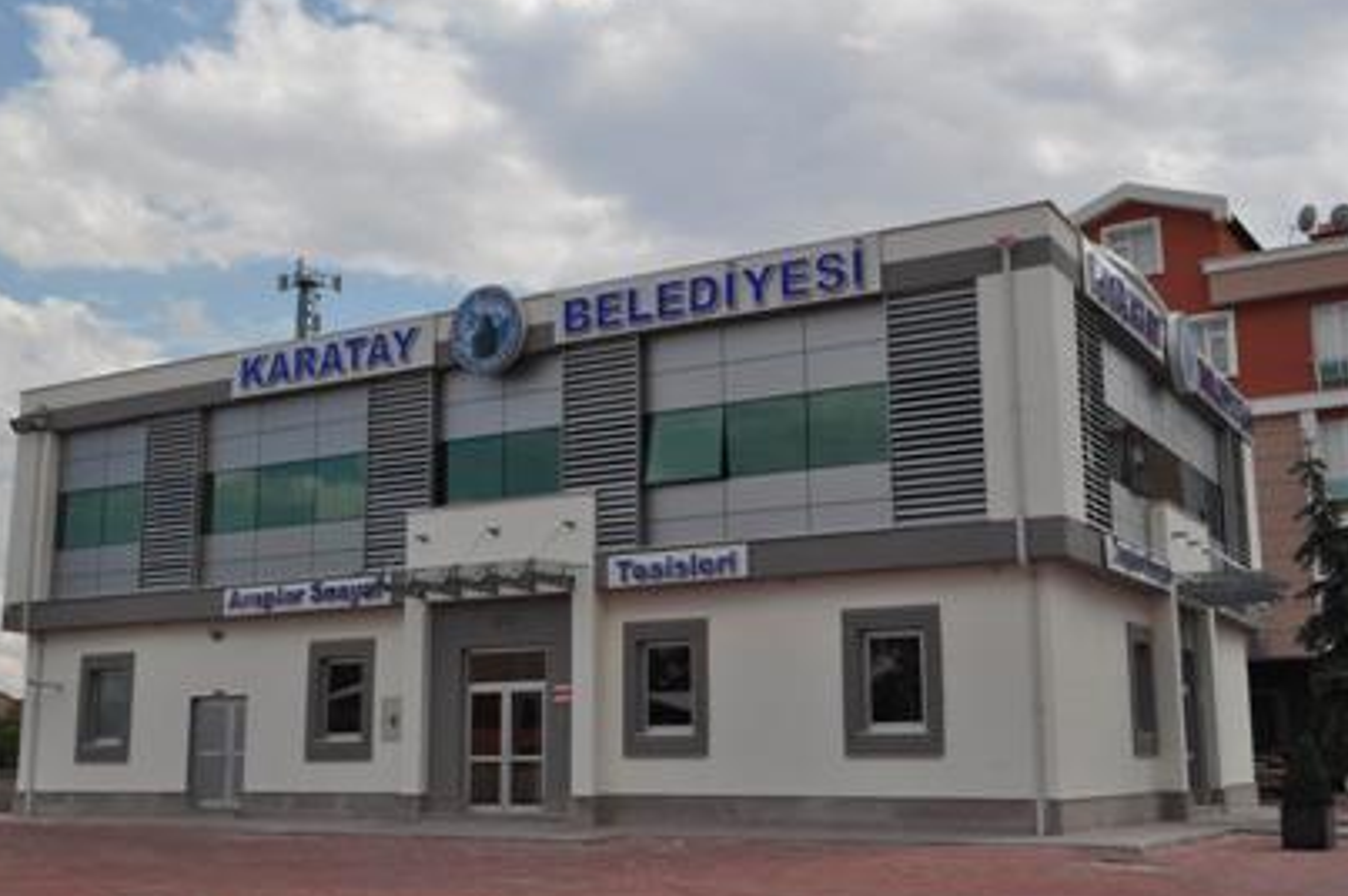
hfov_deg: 48.5
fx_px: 1497
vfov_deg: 33.3
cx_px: 662
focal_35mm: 40
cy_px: 425
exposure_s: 1/500
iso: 400
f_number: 11
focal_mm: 24
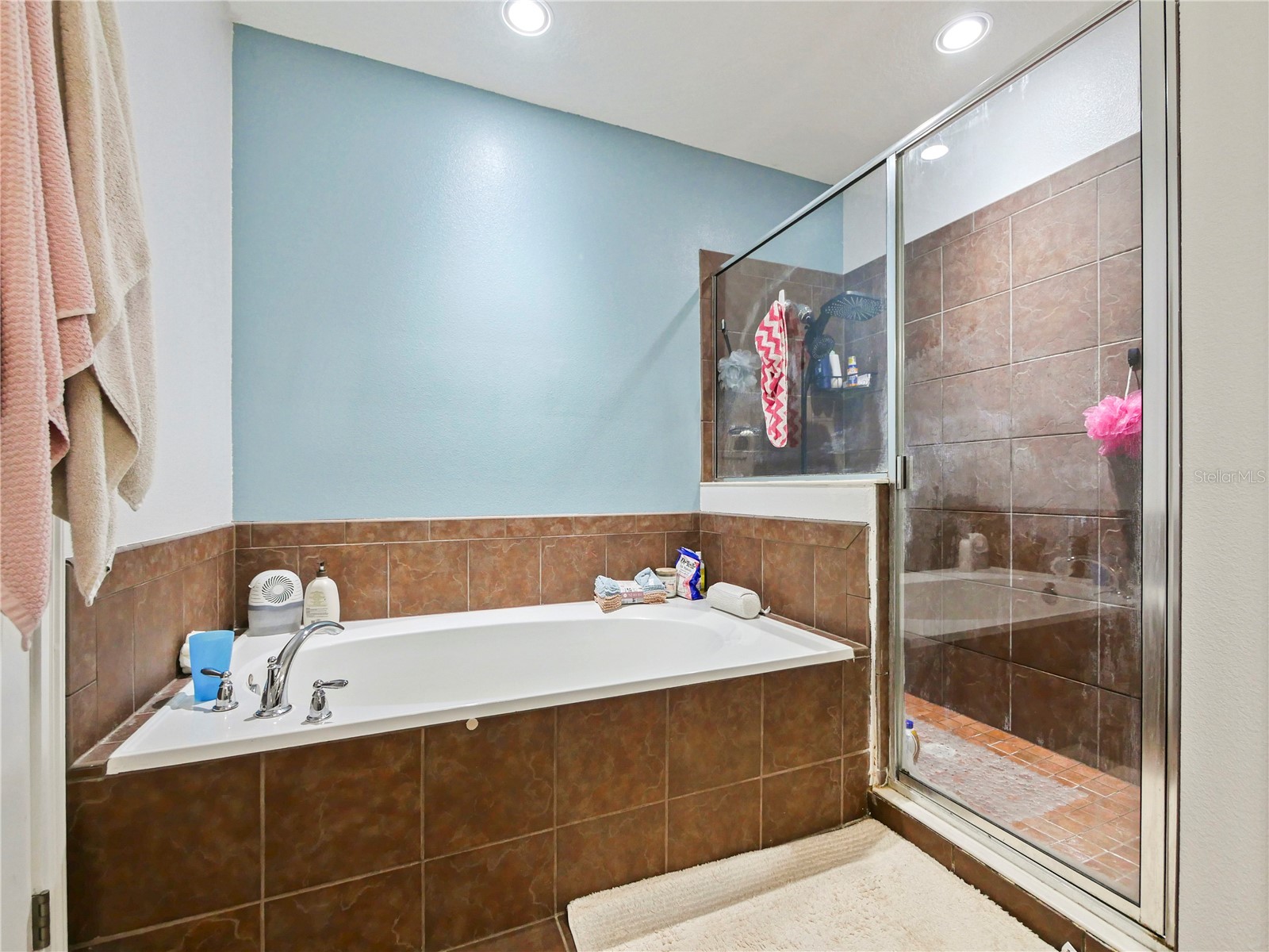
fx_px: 513
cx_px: 634
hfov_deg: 102.1
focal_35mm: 14
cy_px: 476
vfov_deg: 85.7
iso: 640
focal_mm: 7
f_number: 4
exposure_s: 1/60
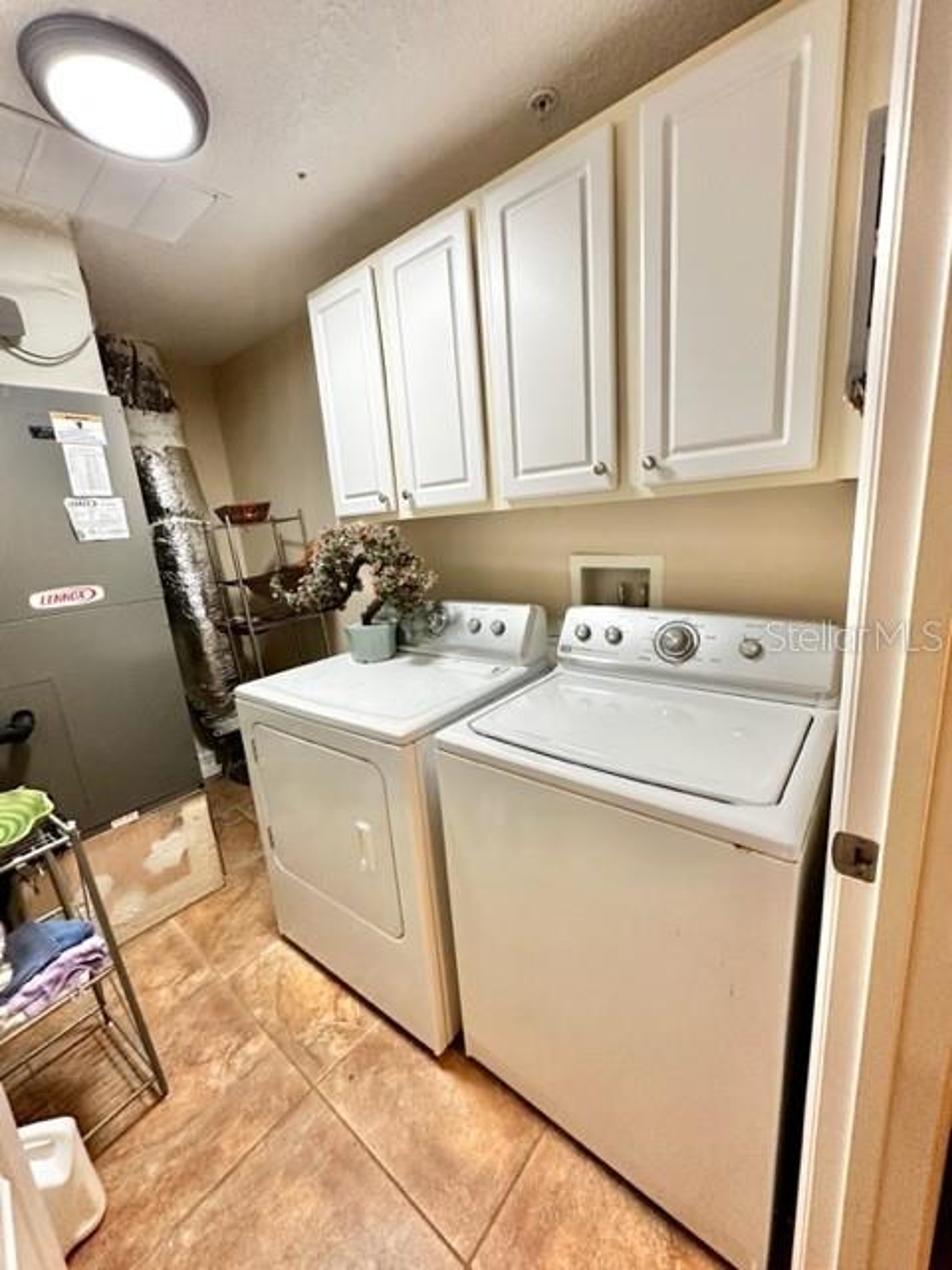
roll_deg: +3.5
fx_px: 513
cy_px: 635
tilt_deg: -12.8
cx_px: 476
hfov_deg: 85.7
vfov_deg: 102.1
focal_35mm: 14
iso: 200
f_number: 2.2
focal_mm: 2.22
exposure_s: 1/120
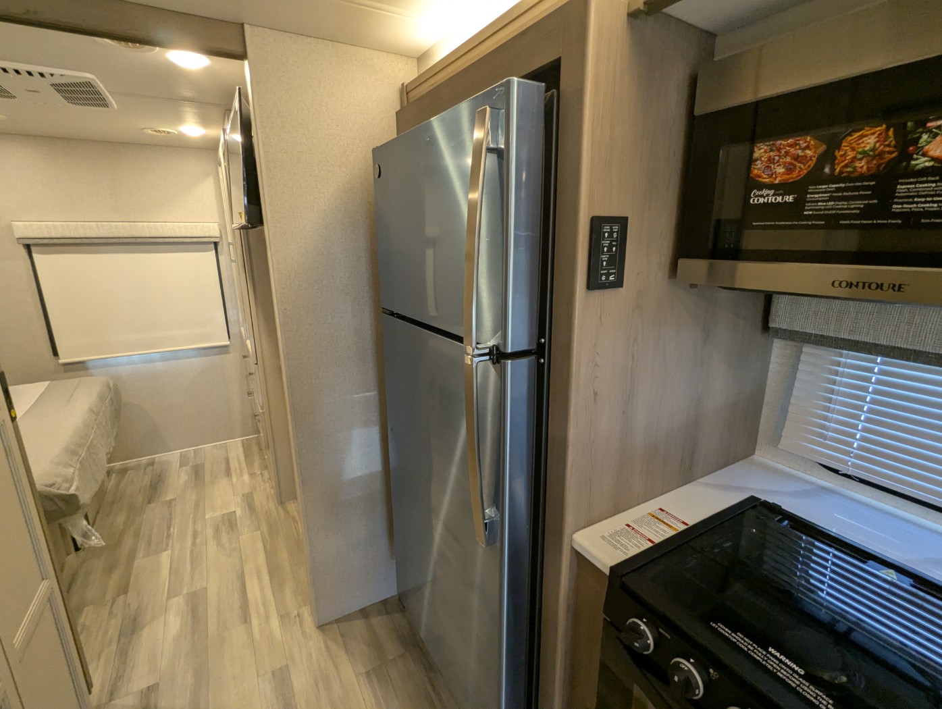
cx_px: 471
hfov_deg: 94.4
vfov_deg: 78.2
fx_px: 436
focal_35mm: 16
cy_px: 354
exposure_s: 1/57.4
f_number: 2.2
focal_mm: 2.35
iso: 197
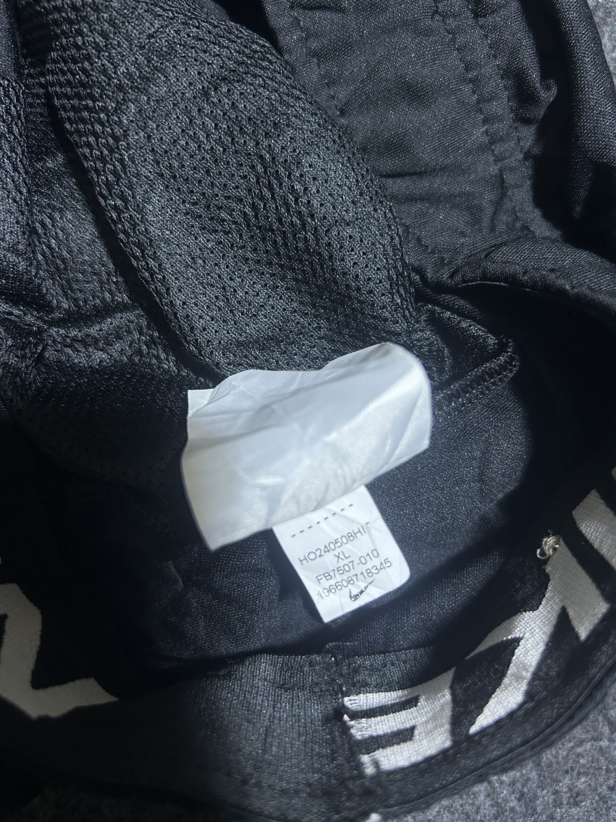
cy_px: 411
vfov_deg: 67.3
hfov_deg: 53.1
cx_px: 308
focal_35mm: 26
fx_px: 617
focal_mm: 5.7
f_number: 1.5
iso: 100
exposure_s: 1/100
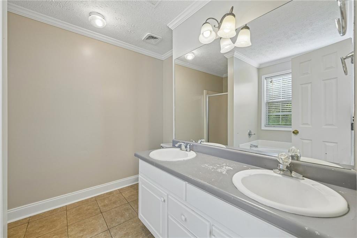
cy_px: 119
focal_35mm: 14
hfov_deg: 104.3
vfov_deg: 81.1
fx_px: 139
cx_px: 178
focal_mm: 14
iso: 280
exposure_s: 1/15
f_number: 8
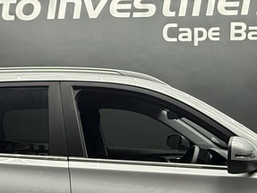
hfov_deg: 38.2
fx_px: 371
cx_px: 129
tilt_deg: -4.1
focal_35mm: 50
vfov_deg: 28.2
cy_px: 166
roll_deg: +0.8
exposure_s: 1/100
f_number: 2.2
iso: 160
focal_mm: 2.22
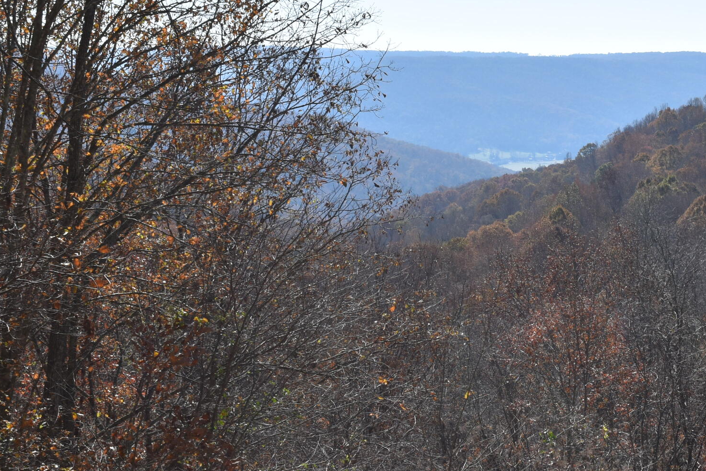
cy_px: 285
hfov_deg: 24.5
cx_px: 518
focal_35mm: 82
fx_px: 1609
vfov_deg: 16.6
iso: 100
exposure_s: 1/200
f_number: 11
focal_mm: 27
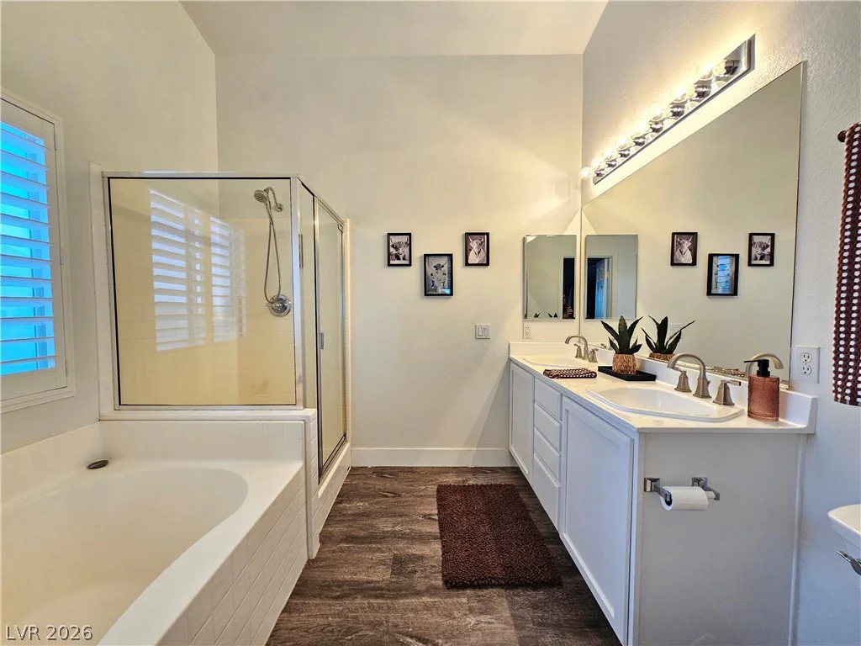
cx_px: 430
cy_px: 323
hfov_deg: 106.2
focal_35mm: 13
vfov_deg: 89.9
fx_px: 323
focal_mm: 2.2
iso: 320
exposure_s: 1/40
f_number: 2.2
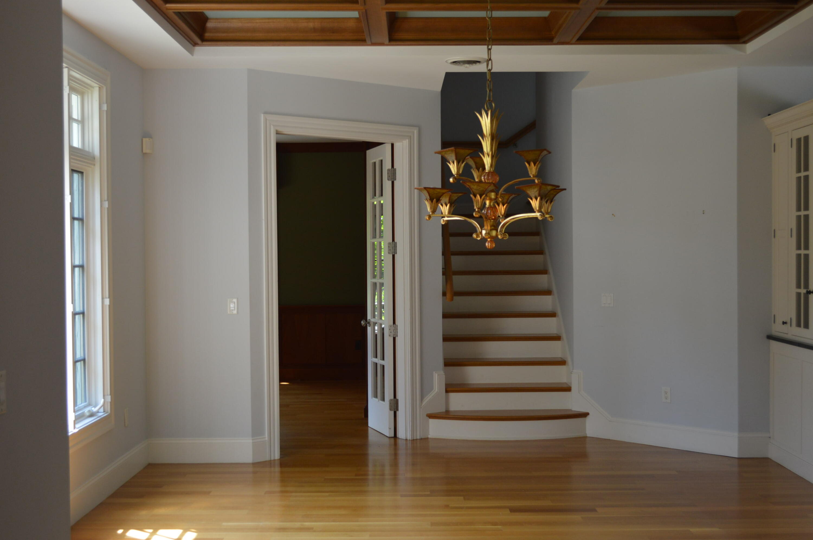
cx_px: 406
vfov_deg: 30.8
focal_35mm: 44
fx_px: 981
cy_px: 270
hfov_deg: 45.0
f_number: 4.5
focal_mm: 29
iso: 400
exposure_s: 1/50
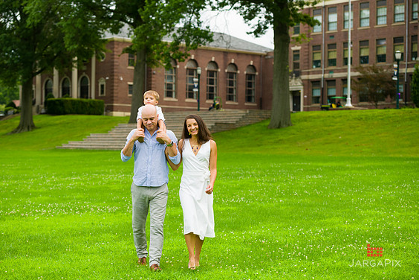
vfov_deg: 18.9
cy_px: 139
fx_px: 838
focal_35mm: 72
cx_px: 204
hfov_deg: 28.1
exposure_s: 1/640
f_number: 4
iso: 200
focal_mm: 70
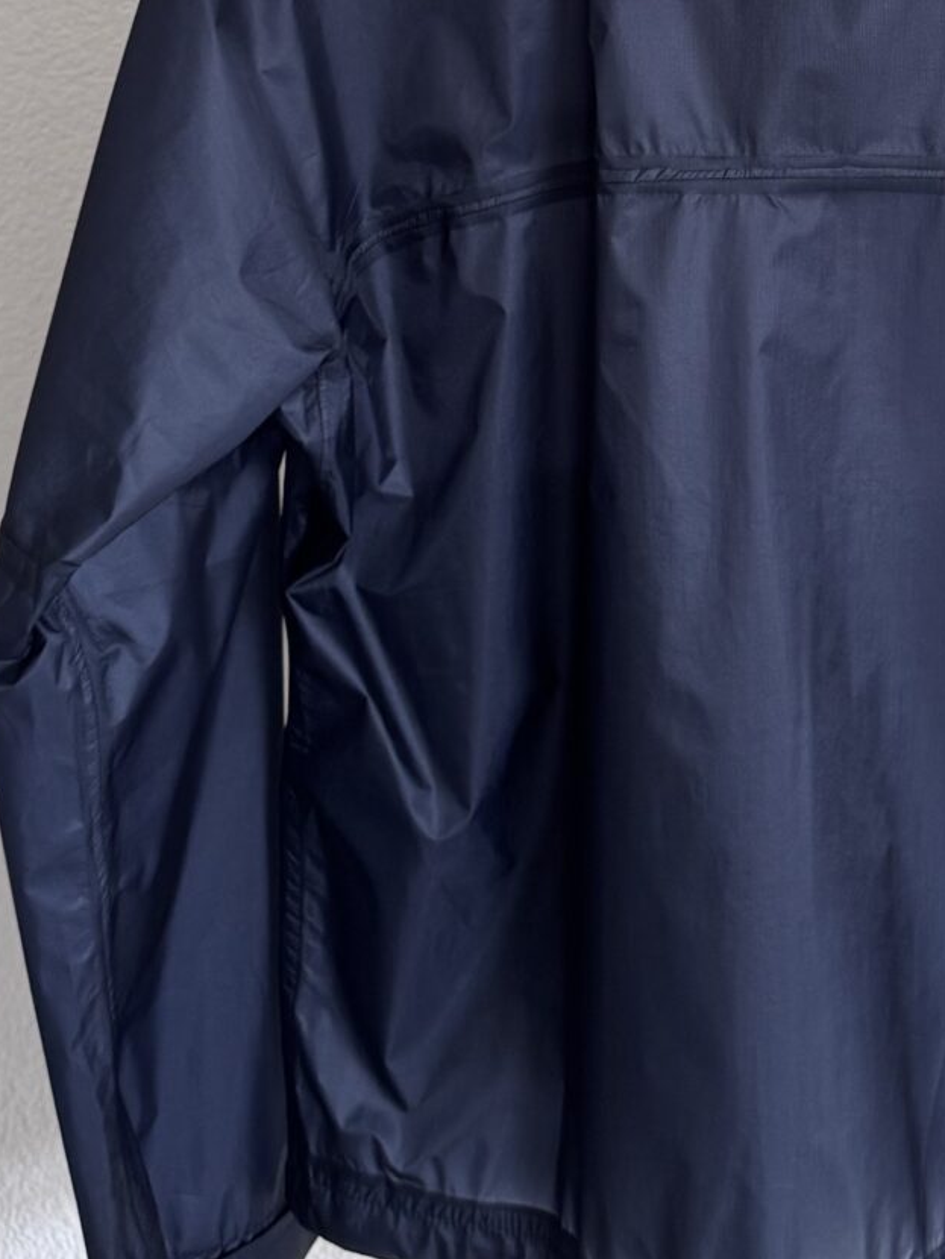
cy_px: -73
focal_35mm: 74
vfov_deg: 24.8
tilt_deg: -1.3
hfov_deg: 19.5
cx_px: 878
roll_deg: +1.2
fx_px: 2692
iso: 125
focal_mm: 6.76
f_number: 1.78
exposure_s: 1/50
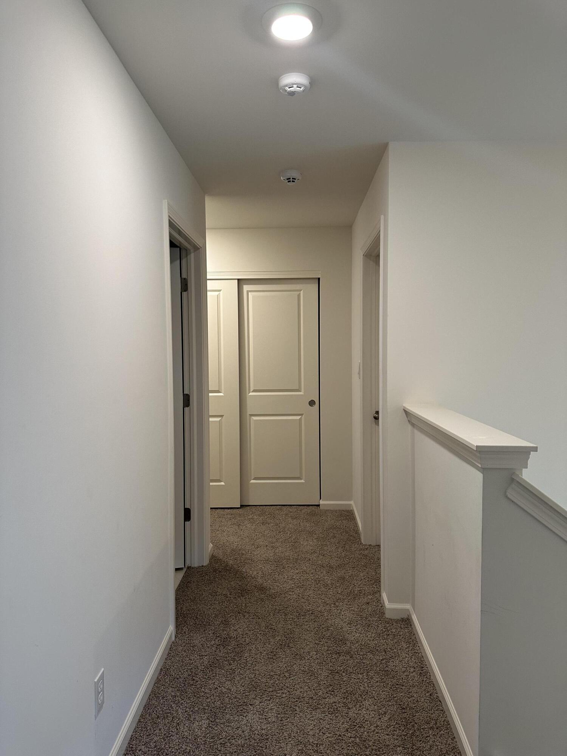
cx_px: 284
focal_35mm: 24
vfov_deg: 71.6
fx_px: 524
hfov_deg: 56.8
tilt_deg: -1.2
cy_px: 378
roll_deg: +0.3
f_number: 1.78
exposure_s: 1/120
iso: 200
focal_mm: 6.86
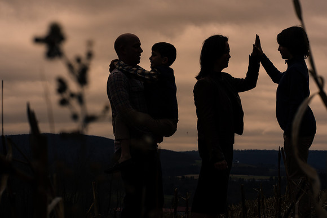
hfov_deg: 23.9
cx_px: 164
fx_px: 772
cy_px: 109
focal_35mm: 85
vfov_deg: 16.1
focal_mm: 85
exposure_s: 1/500
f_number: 11
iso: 320
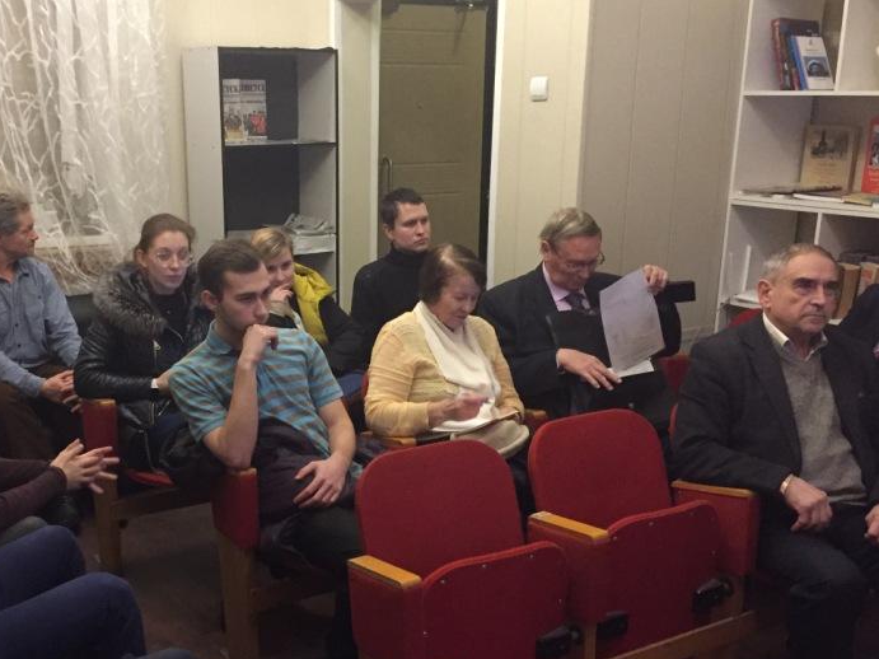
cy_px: 406
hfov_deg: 43.5
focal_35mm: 43
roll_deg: +0.1
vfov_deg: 33.4
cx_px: 332
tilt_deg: -15.1
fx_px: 1092
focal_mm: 4.15
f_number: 2.2
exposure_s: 1/17
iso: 400
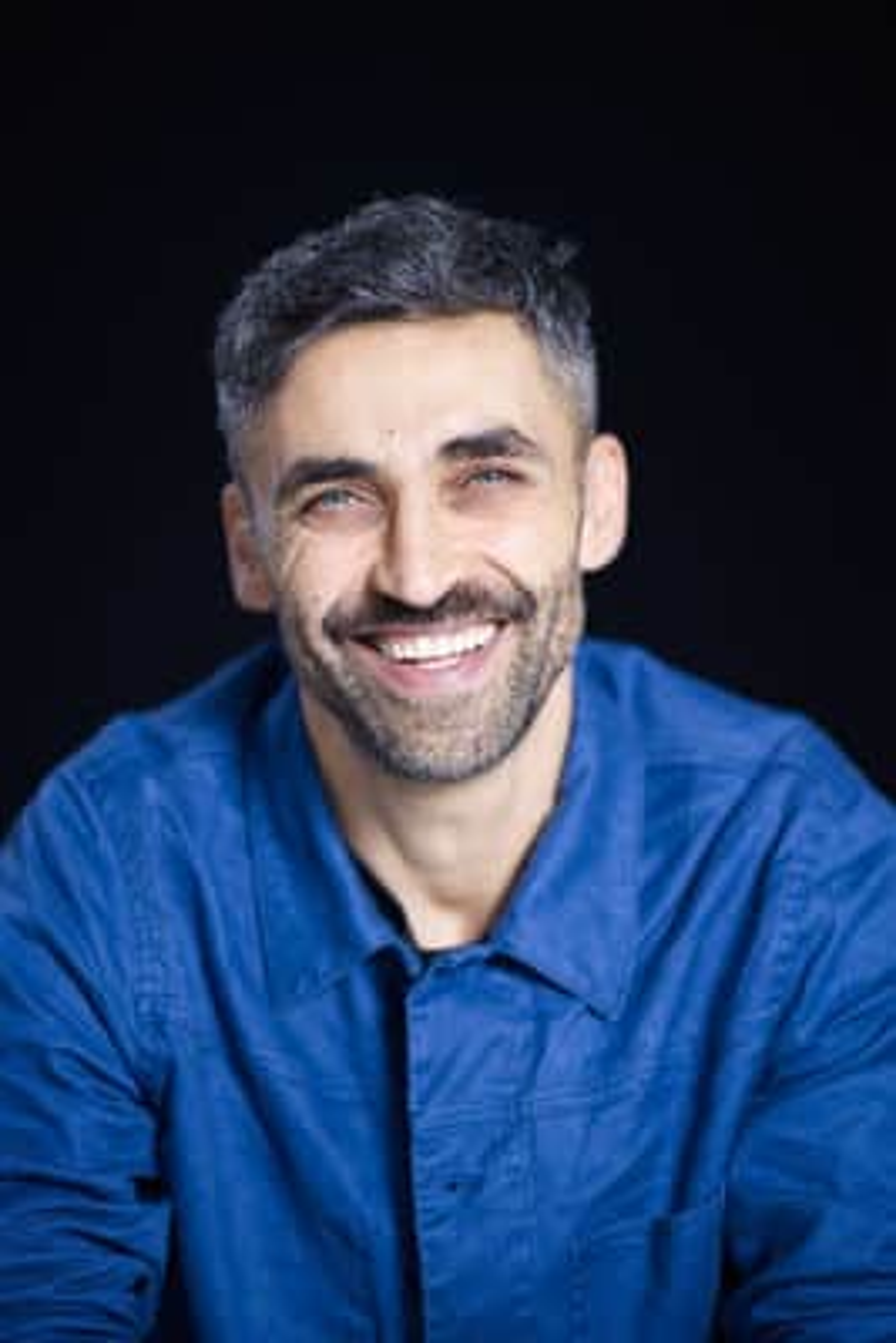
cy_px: 672
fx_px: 3170
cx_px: 448
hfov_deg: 16.1
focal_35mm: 85
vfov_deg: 23.9
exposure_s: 1/160
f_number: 1.6
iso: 200
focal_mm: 85
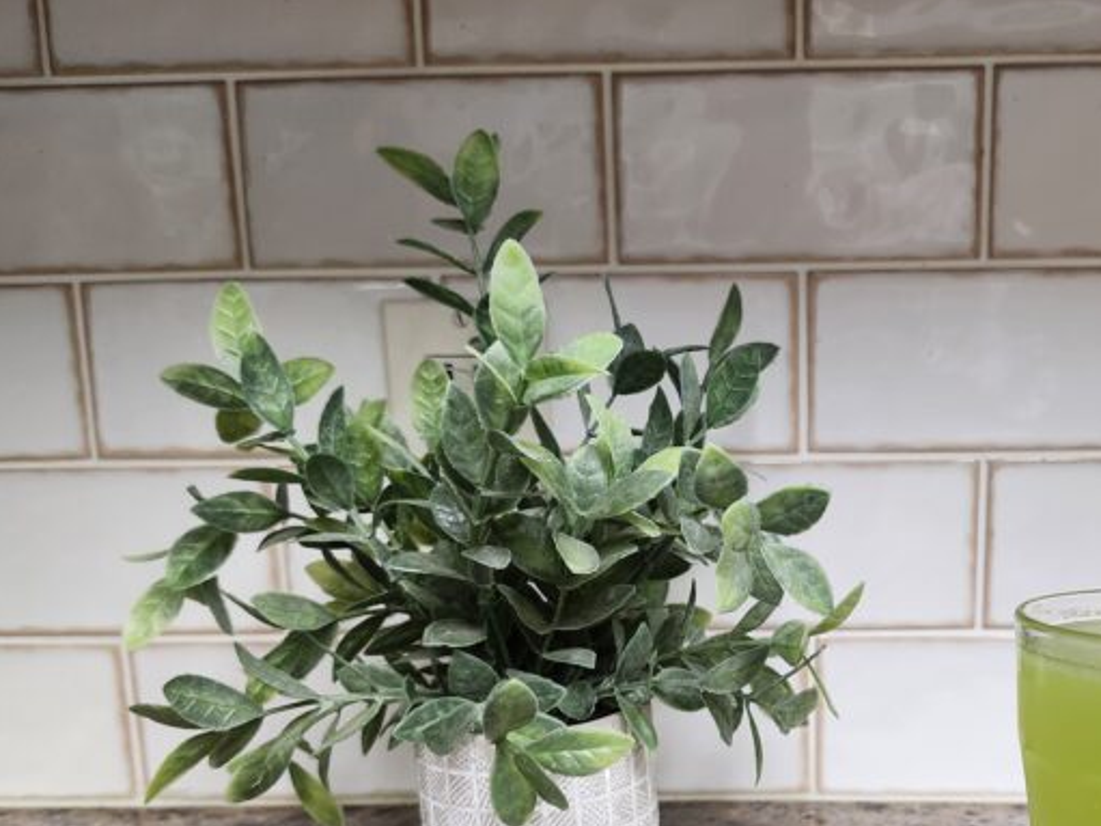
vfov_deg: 38.5
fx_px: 1145
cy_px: 628
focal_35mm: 36
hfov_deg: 49.9
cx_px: 784
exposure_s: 1/120
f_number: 1.8
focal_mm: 5.54
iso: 320
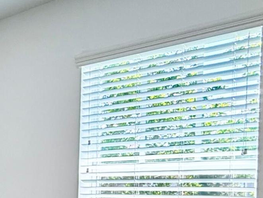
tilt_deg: -1.5
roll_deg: +0.0
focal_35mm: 61
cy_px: 202
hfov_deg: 22.3
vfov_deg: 23.0
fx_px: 464
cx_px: -185
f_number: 2.2
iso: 160
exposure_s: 1/120
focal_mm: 2.22
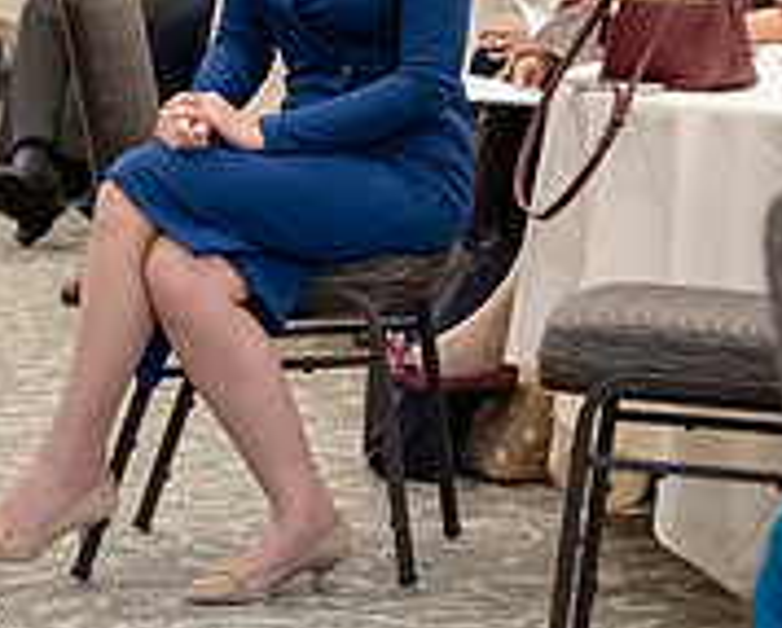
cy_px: -68
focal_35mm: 239
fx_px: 5541
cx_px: 483
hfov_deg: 8.1
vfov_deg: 6.5
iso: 3200
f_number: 2.8
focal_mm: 75
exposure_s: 1/250
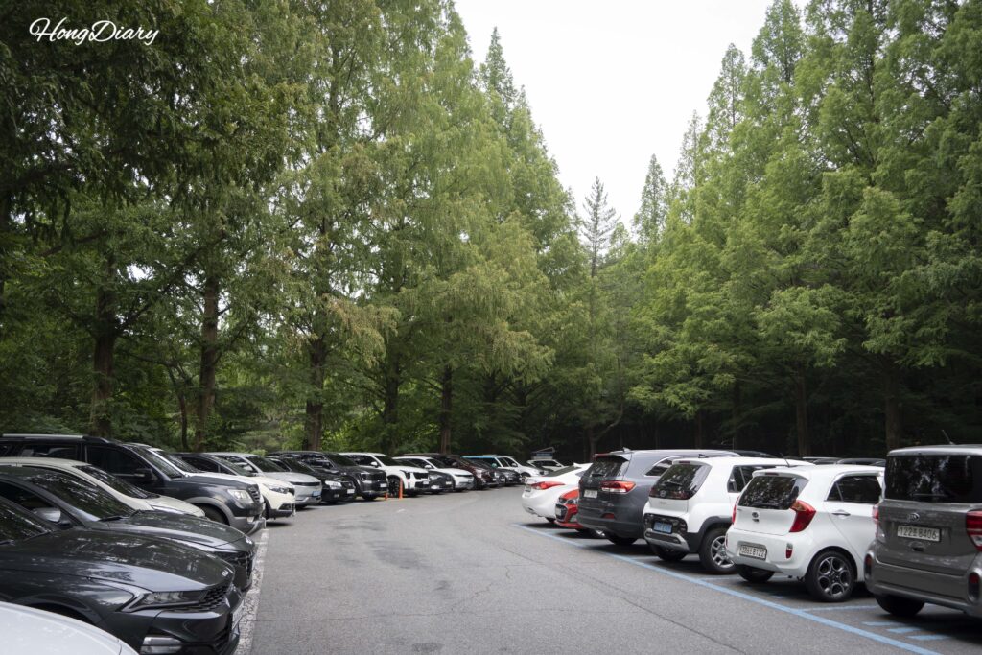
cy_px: 328
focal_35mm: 29
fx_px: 791
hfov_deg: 63.7
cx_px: 491
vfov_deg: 45.0
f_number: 5
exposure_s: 1/80
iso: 100
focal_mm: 29
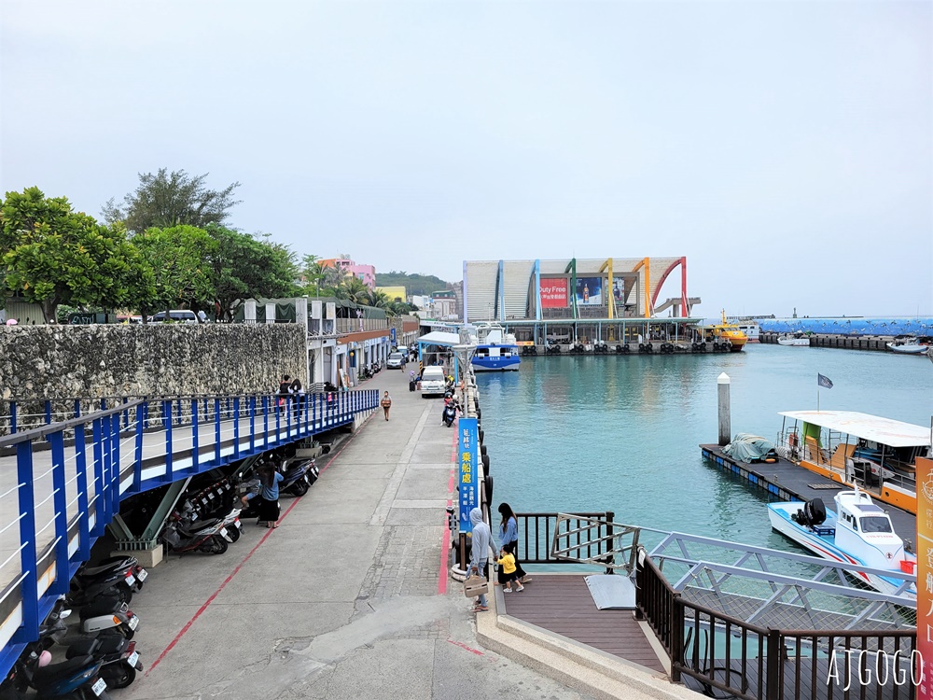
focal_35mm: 26
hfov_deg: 67.3
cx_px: 466
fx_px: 701
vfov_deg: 53.1
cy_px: 350
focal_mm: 5.4
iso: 40
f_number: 1.8
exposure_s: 1/2490
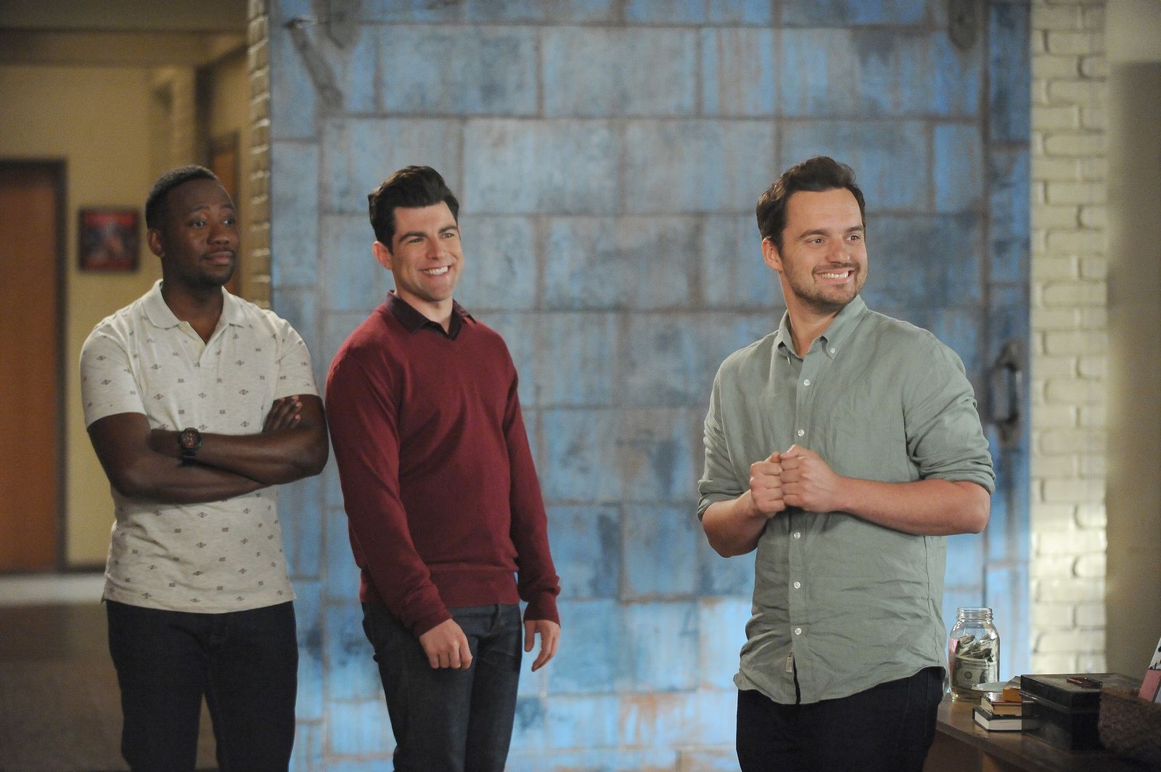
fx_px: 3384
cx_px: 580
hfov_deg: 19.5
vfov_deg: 13.0
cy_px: 386
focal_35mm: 105
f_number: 2.8
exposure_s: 1/125
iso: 4000
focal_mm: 105
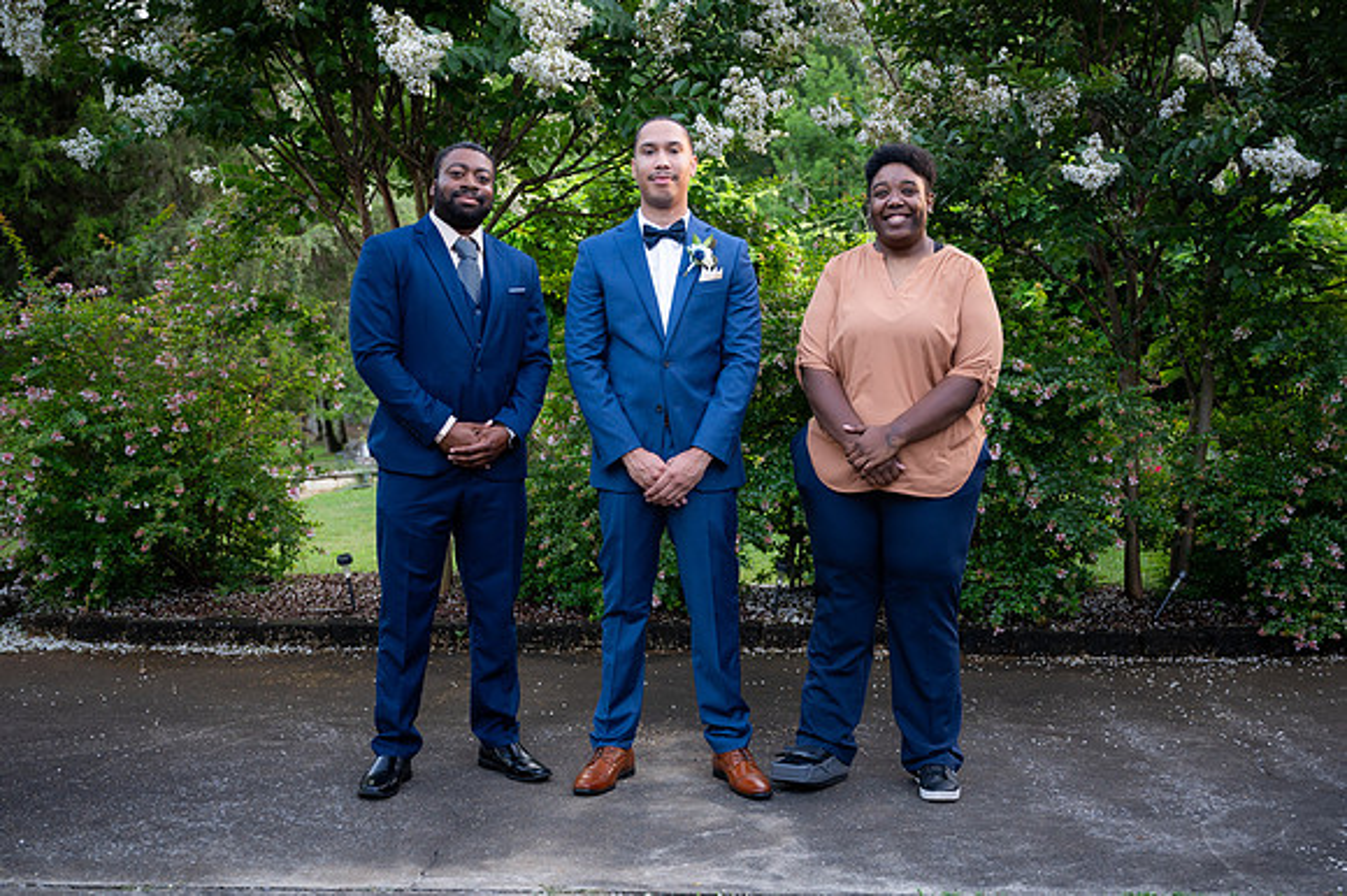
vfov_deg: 28.6
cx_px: 674
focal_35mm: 47
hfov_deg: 41.9
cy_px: 448
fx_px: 1758
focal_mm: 47
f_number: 4
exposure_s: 1/250
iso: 800
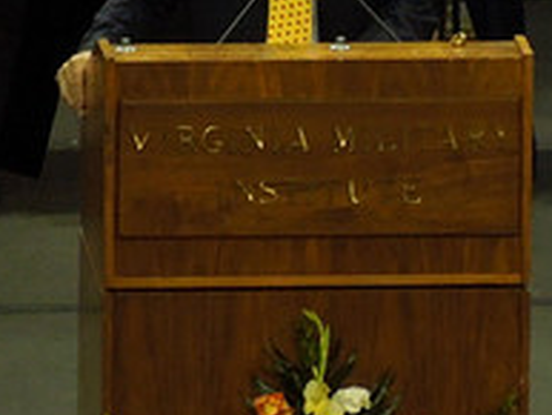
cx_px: 426
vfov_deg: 1.4
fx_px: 16754
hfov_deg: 1.9
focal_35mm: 1050
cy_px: 67
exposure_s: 1/60
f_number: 5.9
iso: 800
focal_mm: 63
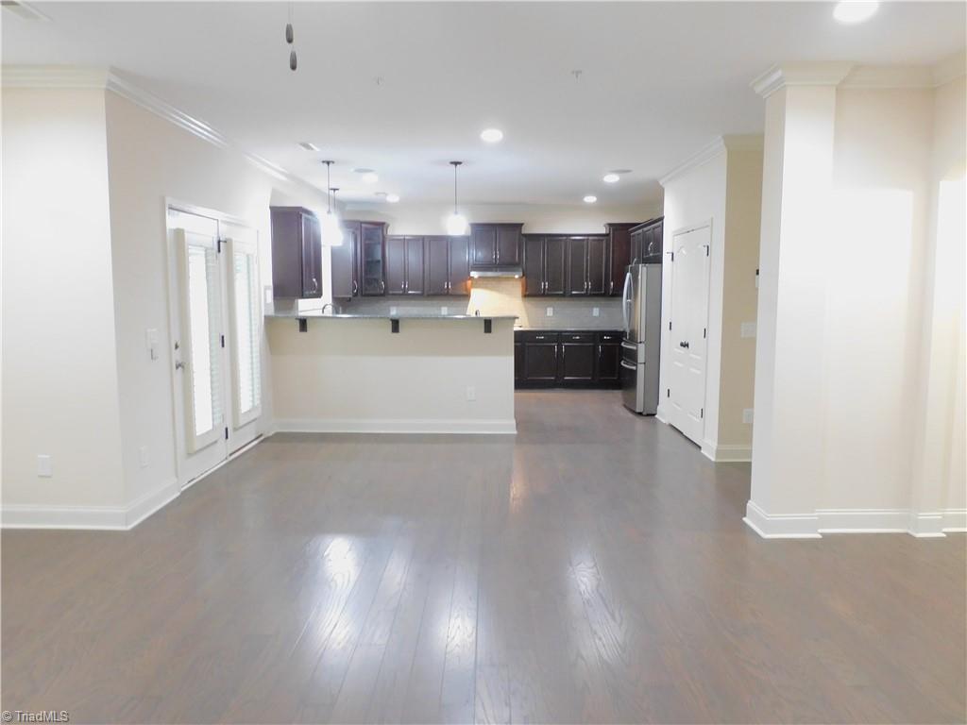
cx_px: 484
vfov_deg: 56.8
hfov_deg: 71.6
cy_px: 362
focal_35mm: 24
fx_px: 670
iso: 400
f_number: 3.3
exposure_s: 1/8
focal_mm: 4.3
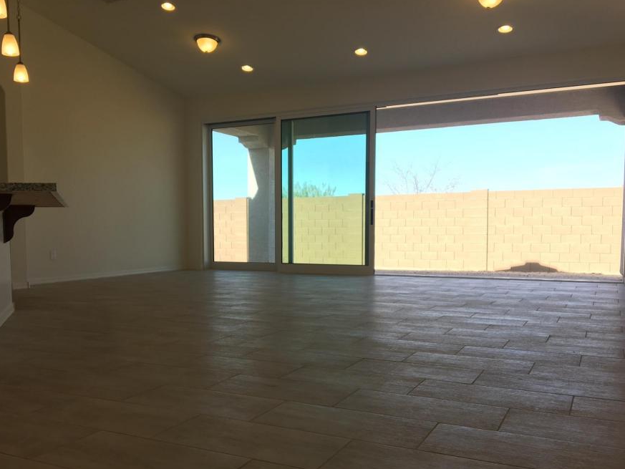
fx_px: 614
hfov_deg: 53.9
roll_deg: -1.1
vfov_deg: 41.7
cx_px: 281
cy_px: 271
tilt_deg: -4.3
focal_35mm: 34
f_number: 2.2
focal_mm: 4.15
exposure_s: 1/223
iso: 25
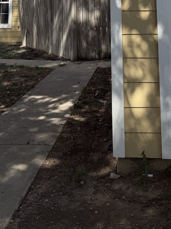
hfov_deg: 24.0
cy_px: -59
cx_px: 96
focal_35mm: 61
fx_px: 402
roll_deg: +0.4
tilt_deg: +8.6
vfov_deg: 27.2
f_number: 1.78
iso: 80
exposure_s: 1/4673
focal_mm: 6.76
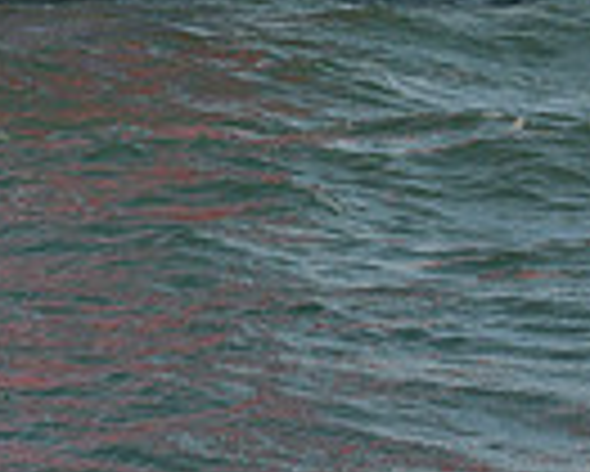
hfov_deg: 5.4
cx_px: -20
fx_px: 6256
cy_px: -778
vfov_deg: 4.2
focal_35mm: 358
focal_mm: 86
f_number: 13
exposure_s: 1/800
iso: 320
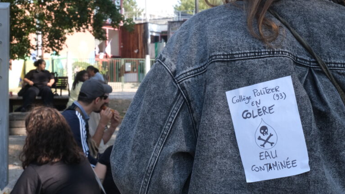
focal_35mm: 56
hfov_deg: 37.2
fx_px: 512
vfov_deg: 21.4
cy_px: 87
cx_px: 172
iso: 1600
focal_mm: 35.5
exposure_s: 1/125
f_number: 18
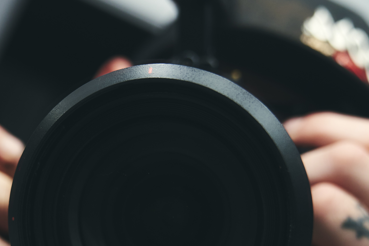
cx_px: 73
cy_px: 232
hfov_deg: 29.0
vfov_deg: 19.6
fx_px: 697
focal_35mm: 68
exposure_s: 1/200
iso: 640
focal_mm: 32
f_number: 3.2
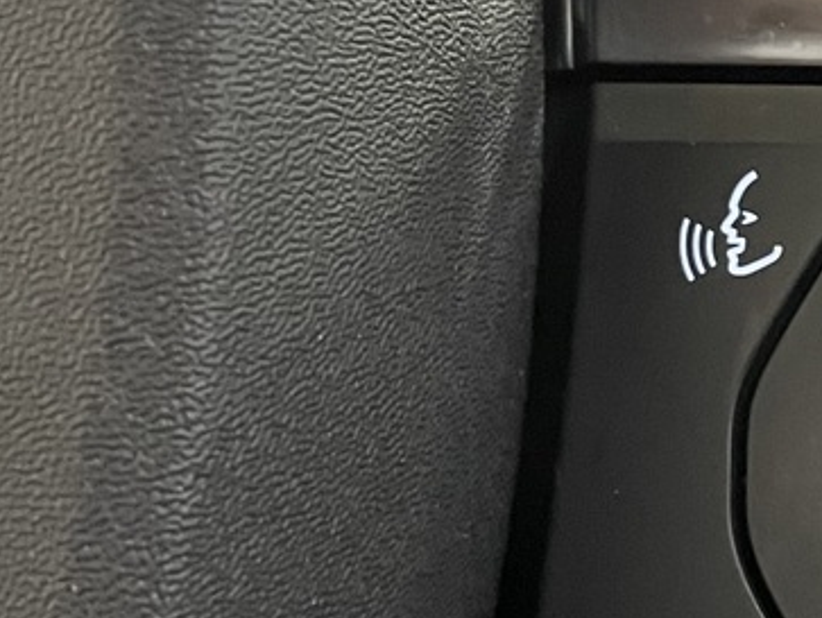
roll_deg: -1.0
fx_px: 2448
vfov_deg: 14.4
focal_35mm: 103
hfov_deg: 17.9
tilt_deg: -21.8
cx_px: 1042
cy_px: 297
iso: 640
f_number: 1.6
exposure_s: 1/25
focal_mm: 4.2
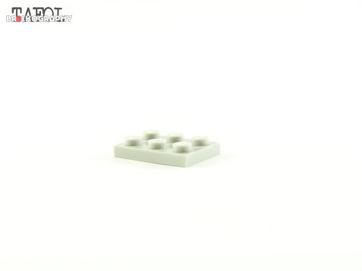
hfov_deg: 18.7
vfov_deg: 14.1
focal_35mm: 105
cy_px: 136
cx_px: 181
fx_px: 1098
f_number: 4
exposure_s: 1/60
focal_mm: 17.5
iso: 400
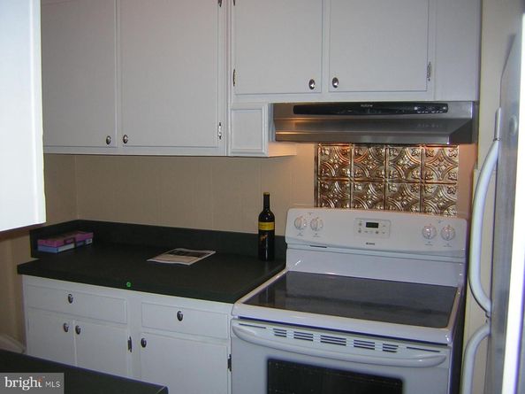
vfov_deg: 39.6
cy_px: 197
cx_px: 262
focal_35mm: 36
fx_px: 546
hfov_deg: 51.4
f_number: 2.6
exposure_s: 1/60.1
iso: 50
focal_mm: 4.7
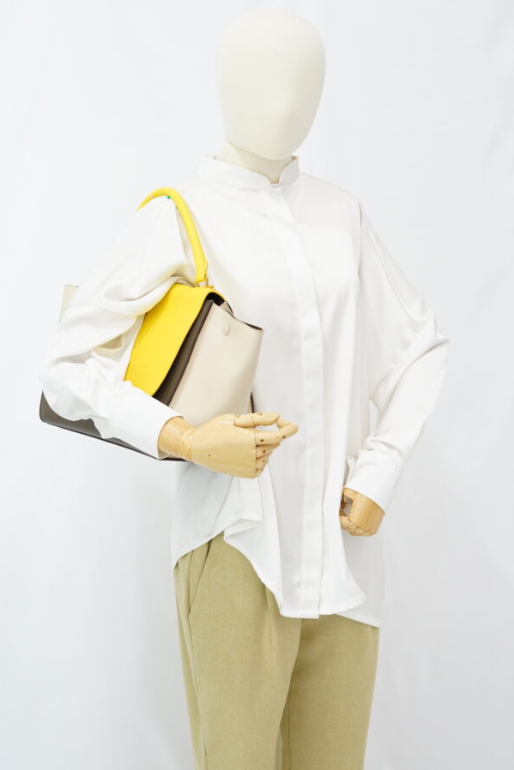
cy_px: 380
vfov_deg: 35.0
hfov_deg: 23.8
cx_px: 241
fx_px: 1220
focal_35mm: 57
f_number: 6.3
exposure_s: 1/8
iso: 640
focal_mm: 50
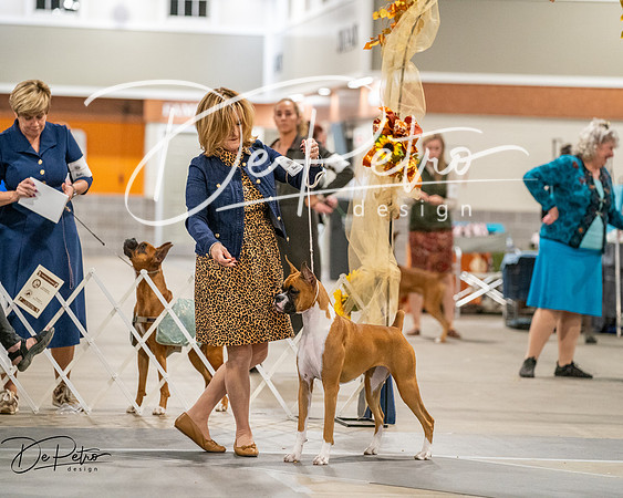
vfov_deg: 8.9
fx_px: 3197
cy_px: 249
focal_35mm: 173
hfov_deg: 11.1
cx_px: 312
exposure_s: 1/250
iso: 6400
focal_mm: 154
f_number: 3.5
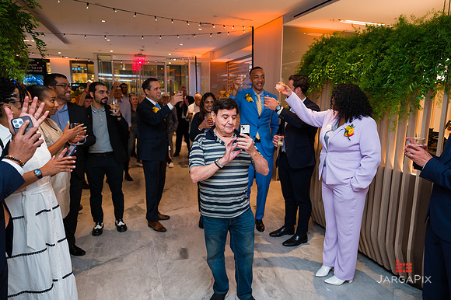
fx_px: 304
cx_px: 226
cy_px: 150
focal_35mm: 24
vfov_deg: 52.6
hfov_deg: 73.2
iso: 800
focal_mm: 24
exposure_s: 1/160
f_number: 3.2
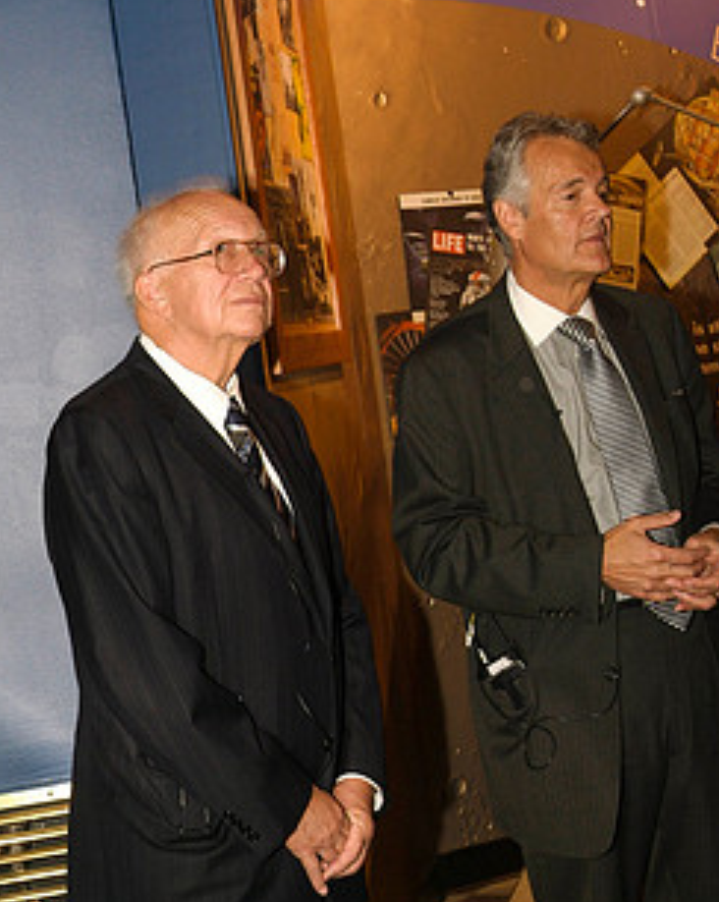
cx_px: 357
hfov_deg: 16.3
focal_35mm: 94
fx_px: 2505
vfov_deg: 20.3
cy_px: 262
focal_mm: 45
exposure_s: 1/20
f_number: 8
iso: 800
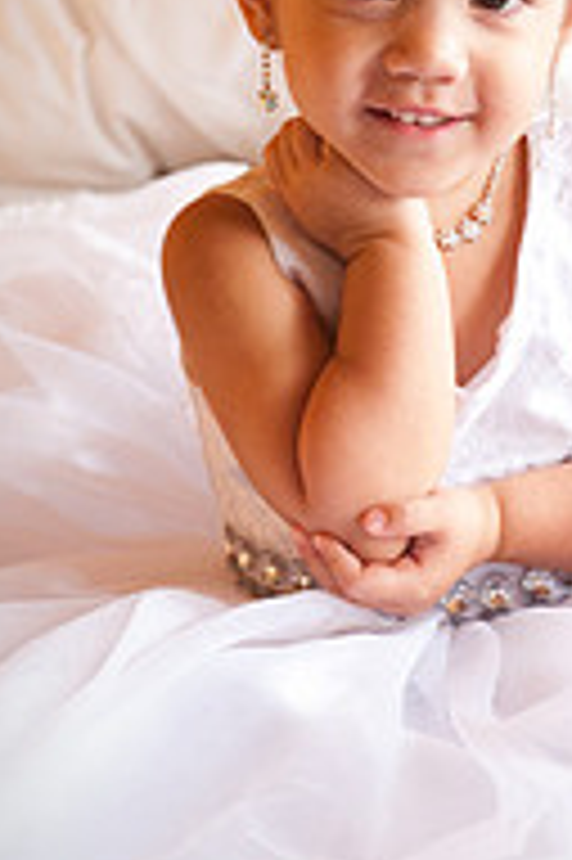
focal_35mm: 146
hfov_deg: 9.4
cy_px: 284
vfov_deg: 14.0
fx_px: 3486
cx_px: 480
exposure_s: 1/125
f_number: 5
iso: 3200
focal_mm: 62
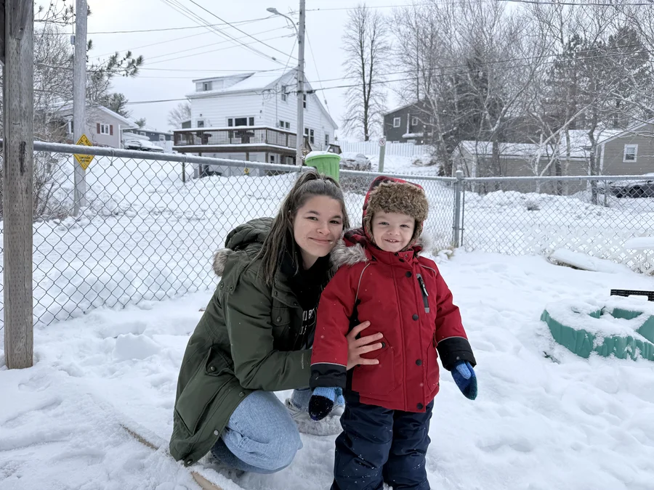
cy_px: 245
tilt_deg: -6.7
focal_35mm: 24
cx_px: 327
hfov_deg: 71.6
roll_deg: -0.6
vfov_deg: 56.8
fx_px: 453
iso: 80
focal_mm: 6.76
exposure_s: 1/1949
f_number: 1.78
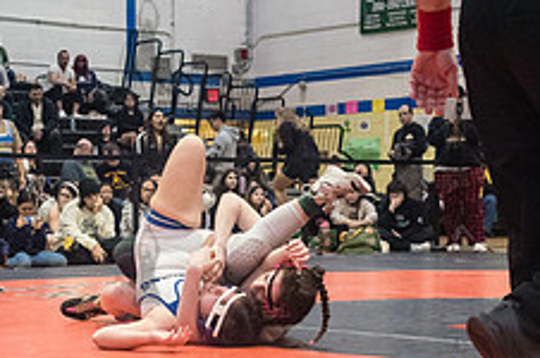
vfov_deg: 15.1
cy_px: 264
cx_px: 146
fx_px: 1348
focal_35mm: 90
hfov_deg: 22.5
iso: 8000
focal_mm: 35
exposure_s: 1/400
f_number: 4
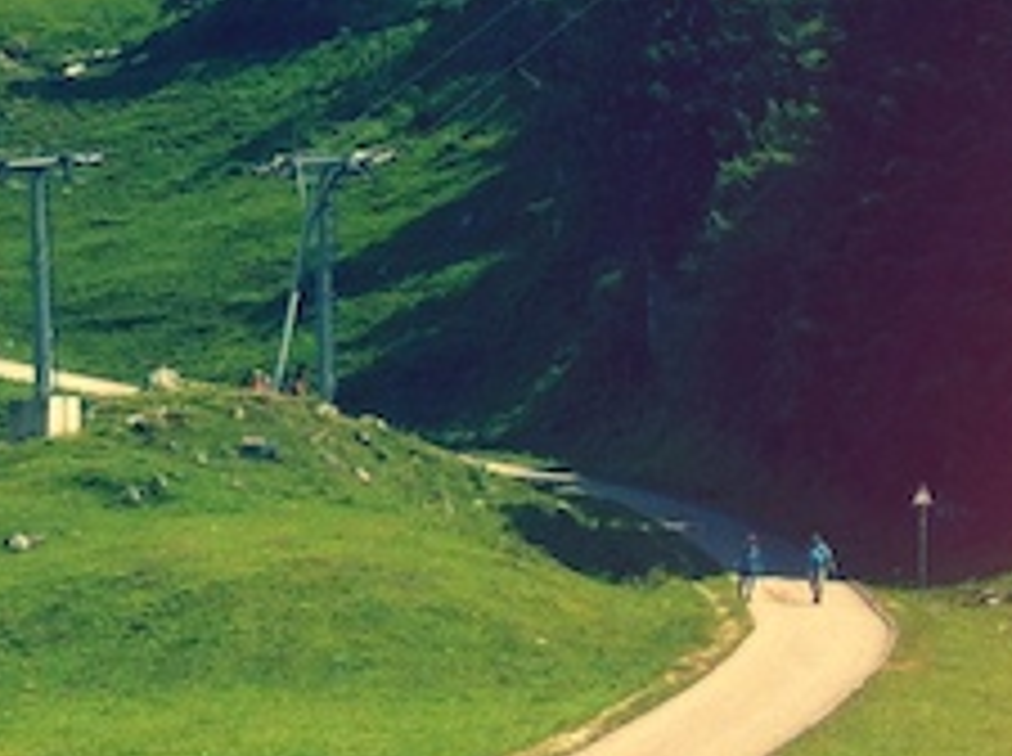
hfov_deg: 12.4
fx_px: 4641
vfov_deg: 8.9
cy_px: -668
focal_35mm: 159
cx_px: 432
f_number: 2.8
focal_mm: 3.85
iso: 80
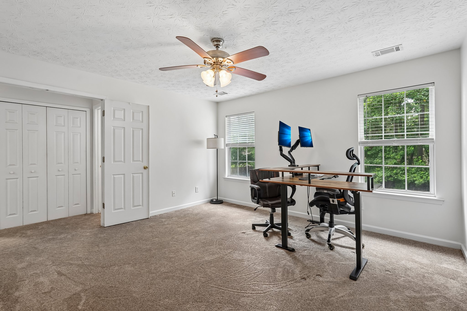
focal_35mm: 16
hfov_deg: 96.7
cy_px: 156
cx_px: 234
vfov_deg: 73.7
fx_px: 208
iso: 800
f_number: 8
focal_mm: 16
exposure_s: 1/20
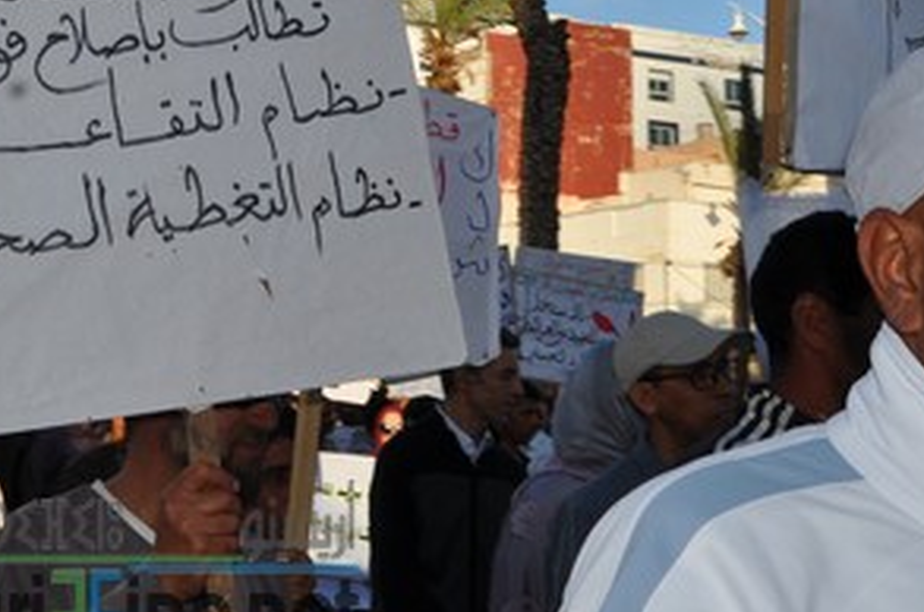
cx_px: 158
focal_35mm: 59
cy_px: 77
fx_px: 1511
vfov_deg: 22.4
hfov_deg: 32.8
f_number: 13
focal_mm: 18
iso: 200
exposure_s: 1/200
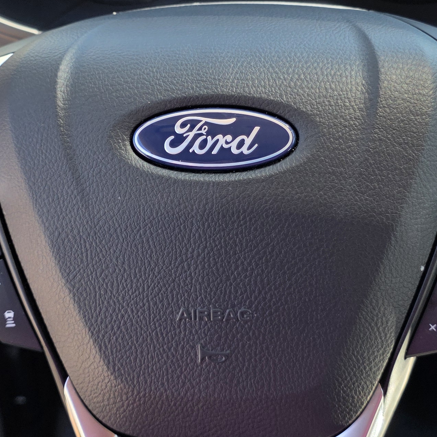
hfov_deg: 26.9
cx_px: 209
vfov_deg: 26.5
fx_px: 914
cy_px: 109
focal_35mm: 64
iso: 32
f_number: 1.7
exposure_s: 1/180
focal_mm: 6.3
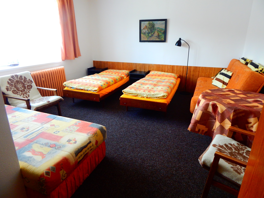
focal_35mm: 22
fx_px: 168
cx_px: 132
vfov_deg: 61.1
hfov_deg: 76.4
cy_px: 99
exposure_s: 1/30
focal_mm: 4
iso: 250
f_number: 3
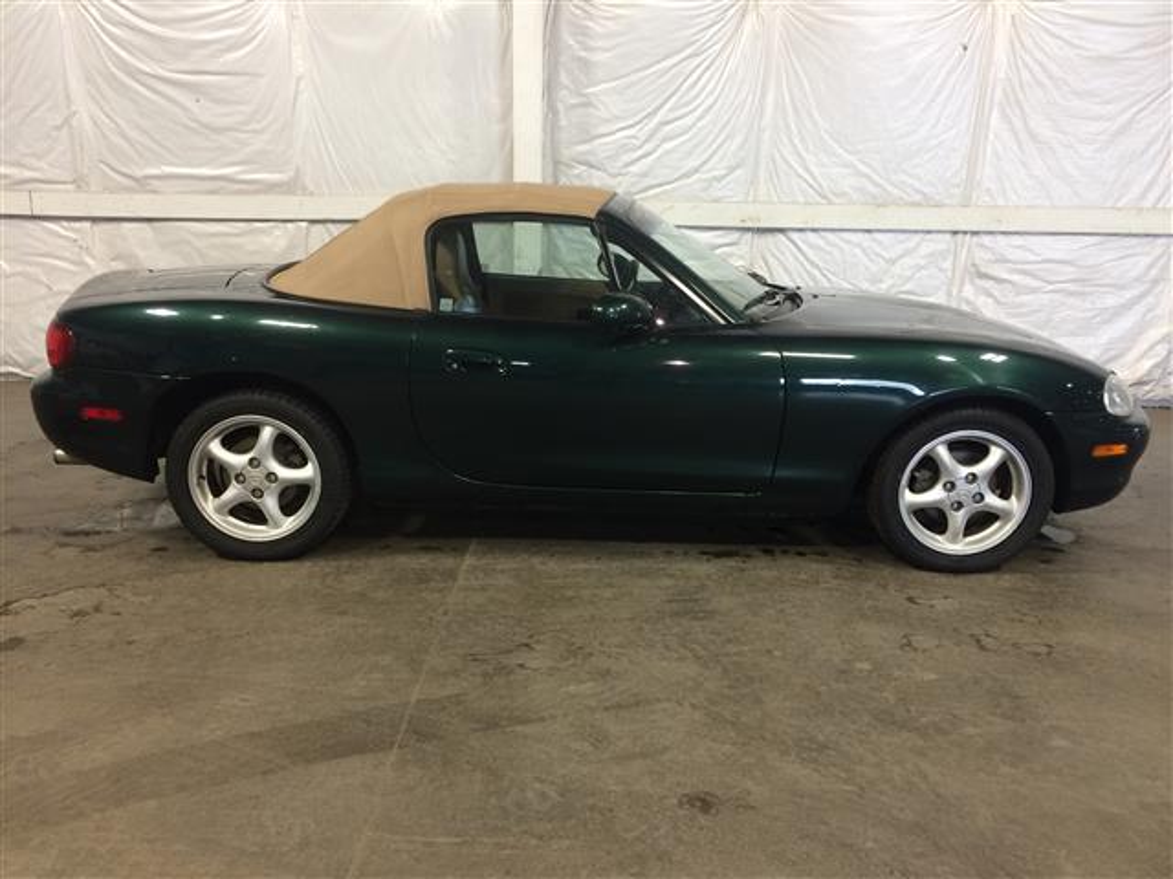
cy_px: 440
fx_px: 983
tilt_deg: -14.3
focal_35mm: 29
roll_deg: -0.8
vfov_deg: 48.2
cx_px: 586
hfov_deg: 61.7
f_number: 2.2
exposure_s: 1/30
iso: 80
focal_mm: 4.15
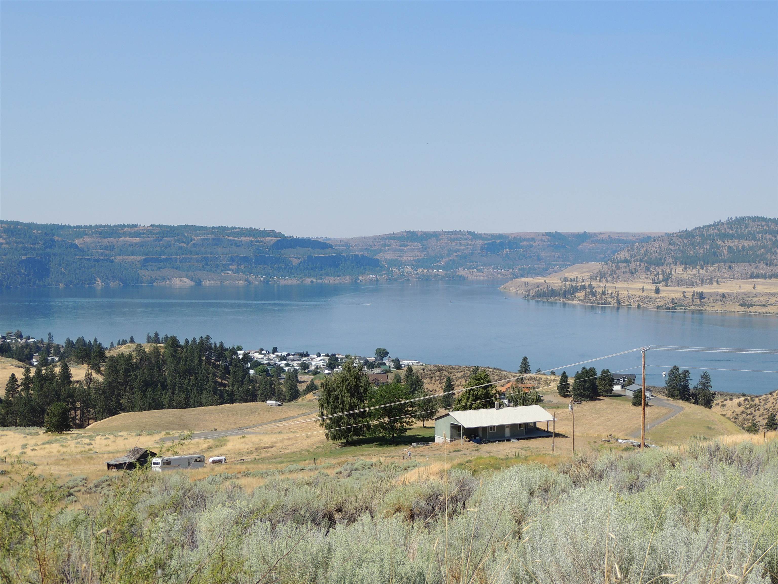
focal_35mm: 50
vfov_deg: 29.1
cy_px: 292
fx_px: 1124
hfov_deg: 38.2
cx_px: 389
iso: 100
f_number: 3.6
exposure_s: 1/1250
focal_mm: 8.9
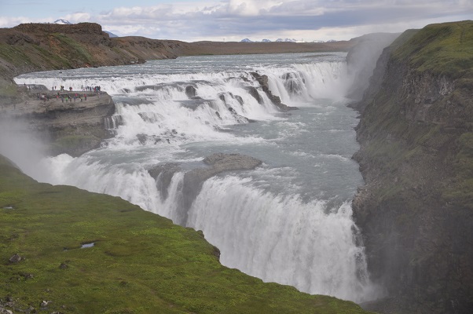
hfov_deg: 31.9
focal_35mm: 63
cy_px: 157
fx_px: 827
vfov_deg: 21.5
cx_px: 236
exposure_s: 1/1250
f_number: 4.8
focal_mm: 42
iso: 200
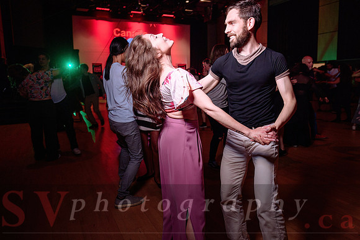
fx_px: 264
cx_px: 184
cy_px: 108
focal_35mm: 26
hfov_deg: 68.6
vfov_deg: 48.9
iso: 1250
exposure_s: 1/60
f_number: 2.8
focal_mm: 24
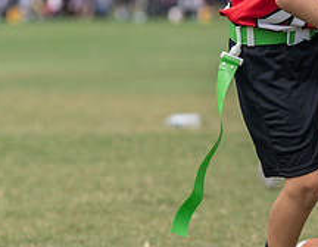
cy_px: 62
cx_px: 311
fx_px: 3268
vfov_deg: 4.3
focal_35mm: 351
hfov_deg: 5.6
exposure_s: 1/1250
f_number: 3.5
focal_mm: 110
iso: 100
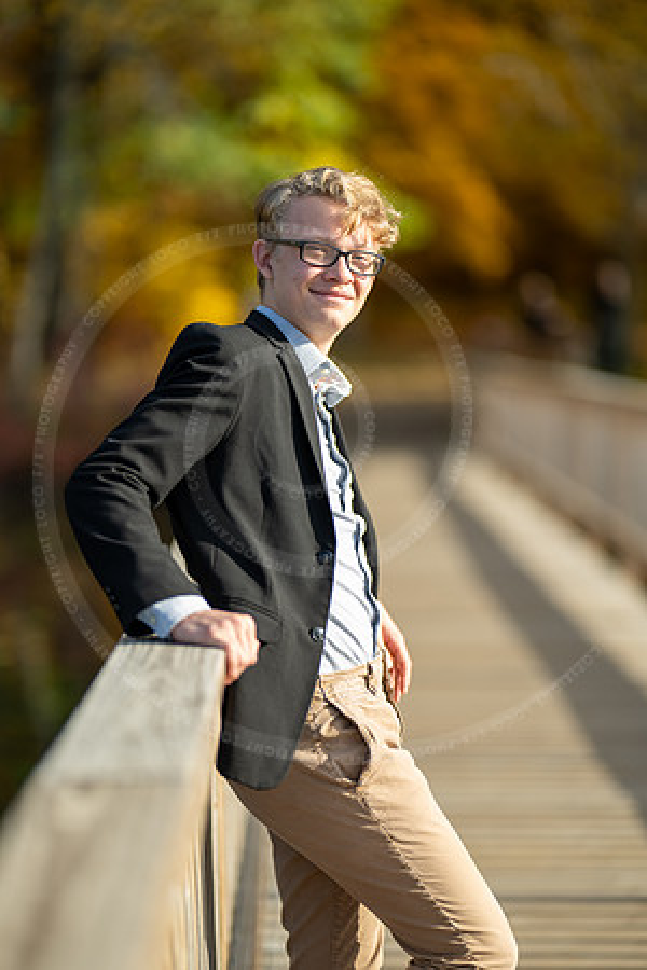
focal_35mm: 85
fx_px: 2291
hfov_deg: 16.1
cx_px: 324
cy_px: 485
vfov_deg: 23.9
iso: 50
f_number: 1.3
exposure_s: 1/2000
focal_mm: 85
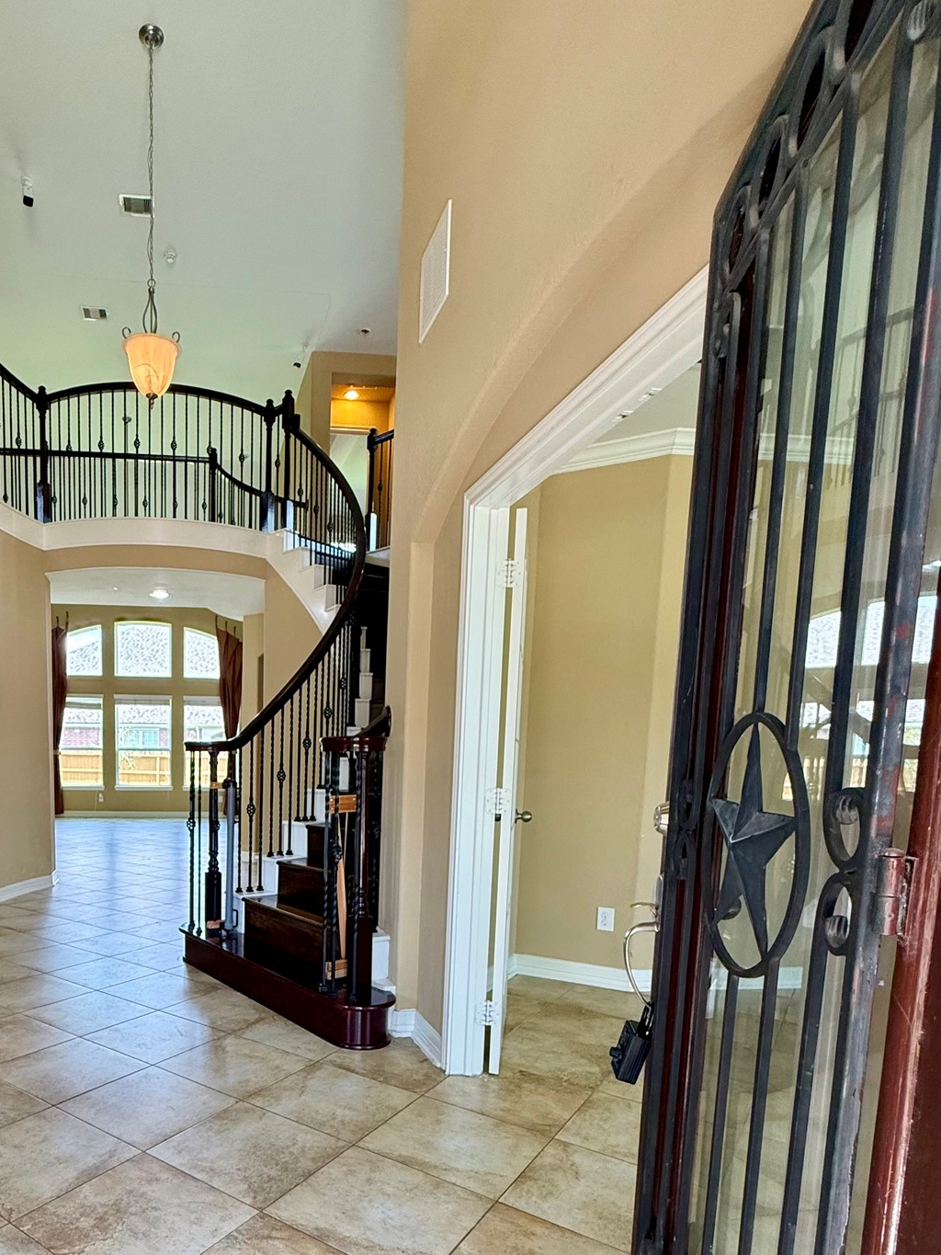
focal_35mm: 21
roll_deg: -0.5
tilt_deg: -6.0
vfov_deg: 76.1
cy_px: 852
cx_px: 254
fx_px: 761
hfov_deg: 60.5
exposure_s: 1/120
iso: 200
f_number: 2.2
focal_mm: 2.22
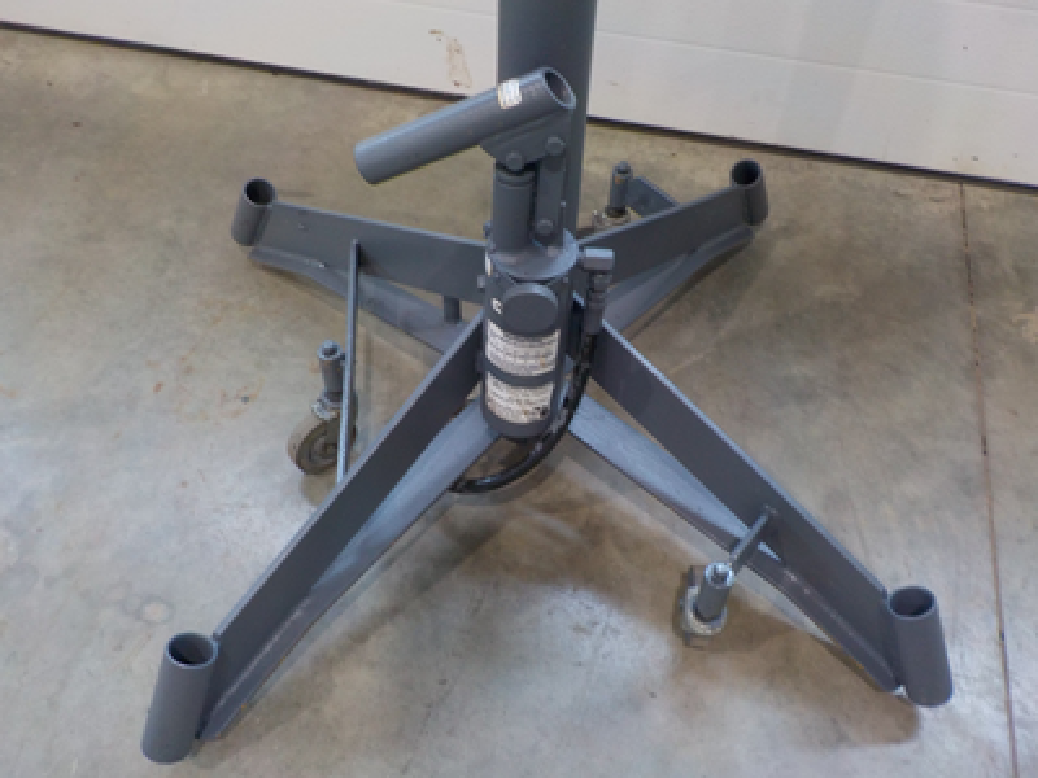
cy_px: 389
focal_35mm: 30
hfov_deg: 60.0
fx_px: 900
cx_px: 519
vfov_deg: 46.8
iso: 200
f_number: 3.3
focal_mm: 4.1
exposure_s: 1/30
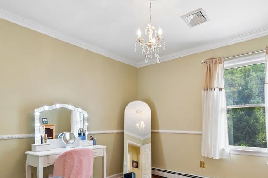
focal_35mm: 22
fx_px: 164
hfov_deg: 77.1
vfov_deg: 55.3
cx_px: 169
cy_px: 126
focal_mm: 8.9
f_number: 4
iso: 200
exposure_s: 1/17
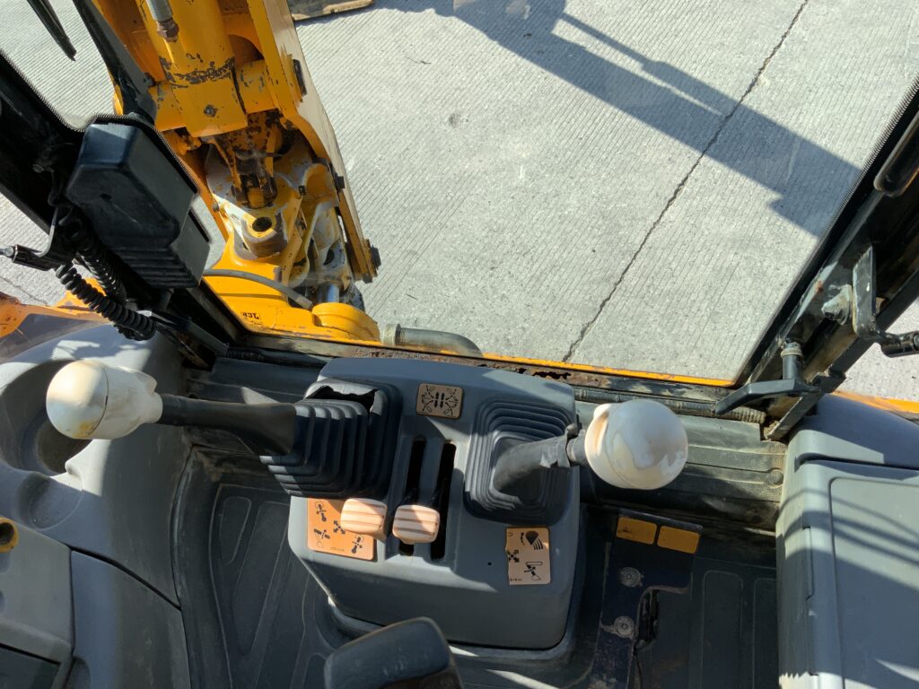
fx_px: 770
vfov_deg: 48.2
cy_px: 344
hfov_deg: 61.7
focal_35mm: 29
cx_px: 460
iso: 16
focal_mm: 3
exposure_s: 1/683
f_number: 1.8
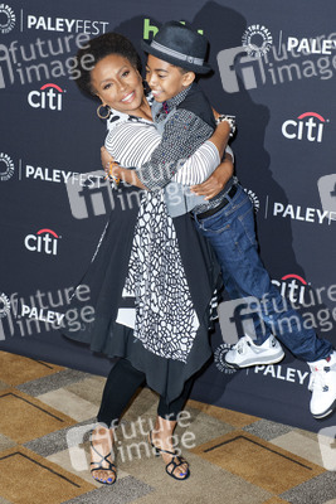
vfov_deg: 28.8
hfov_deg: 19.5
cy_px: 252
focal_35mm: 70
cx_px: 168
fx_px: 979
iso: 640
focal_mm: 70
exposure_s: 1/320
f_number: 5.6
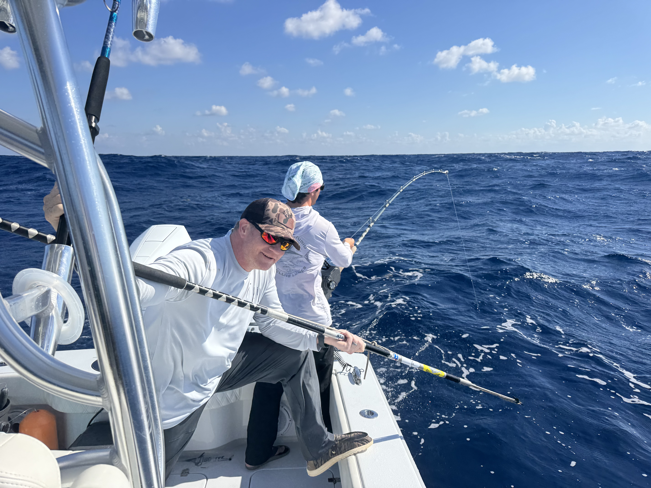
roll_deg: -1.4
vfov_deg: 56.8
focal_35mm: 24
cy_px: 244
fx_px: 451
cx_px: 326
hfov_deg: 71.6
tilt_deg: -10.2
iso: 80
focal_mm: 6.76
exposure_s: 1/6410
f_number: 1.78
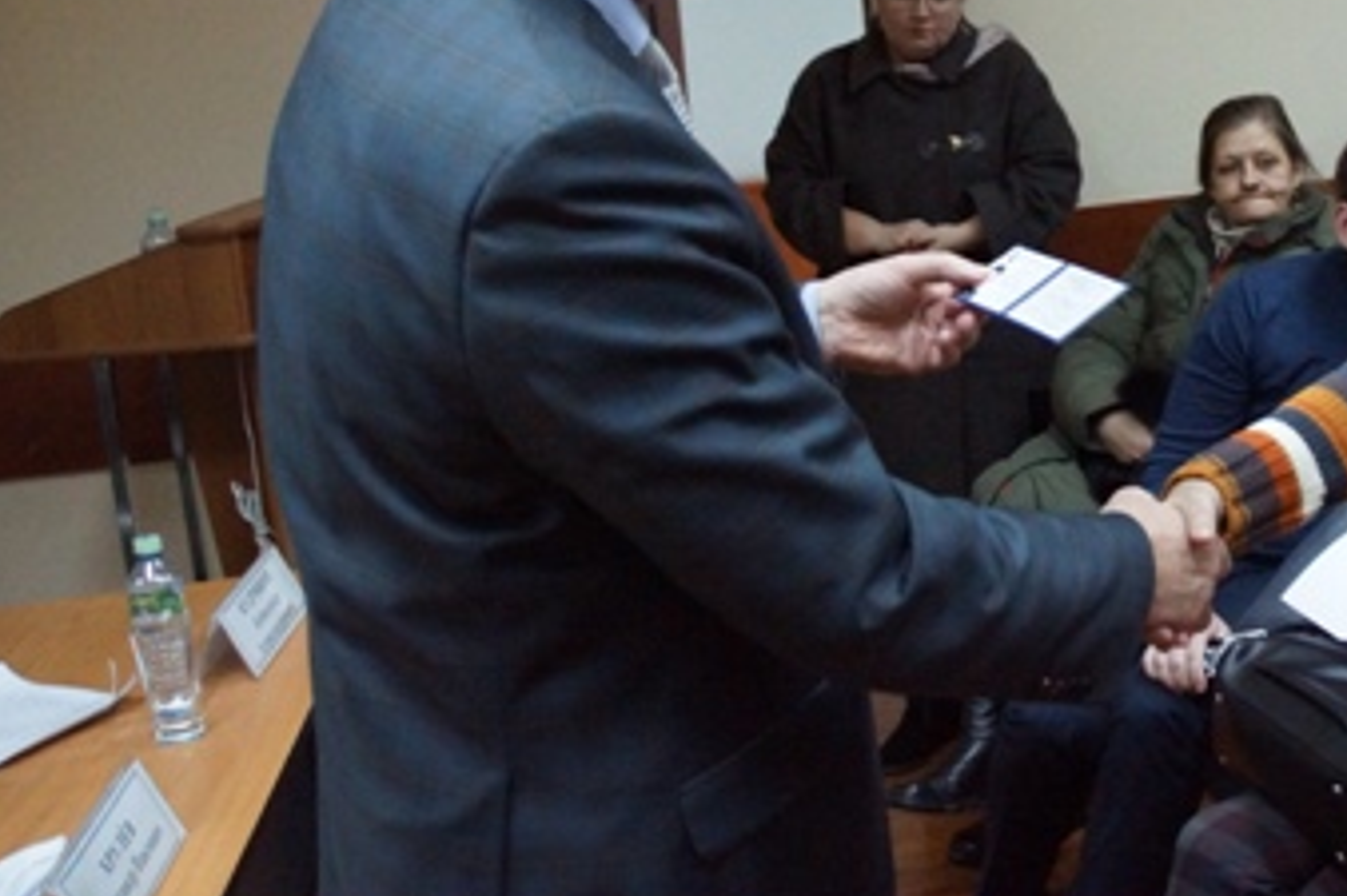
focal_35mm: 128
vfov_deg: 10.7
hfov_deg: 15.8
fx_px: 4785
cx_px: 1204
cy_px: 149
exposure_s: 1/100
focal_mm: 45
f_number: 5
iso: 2500
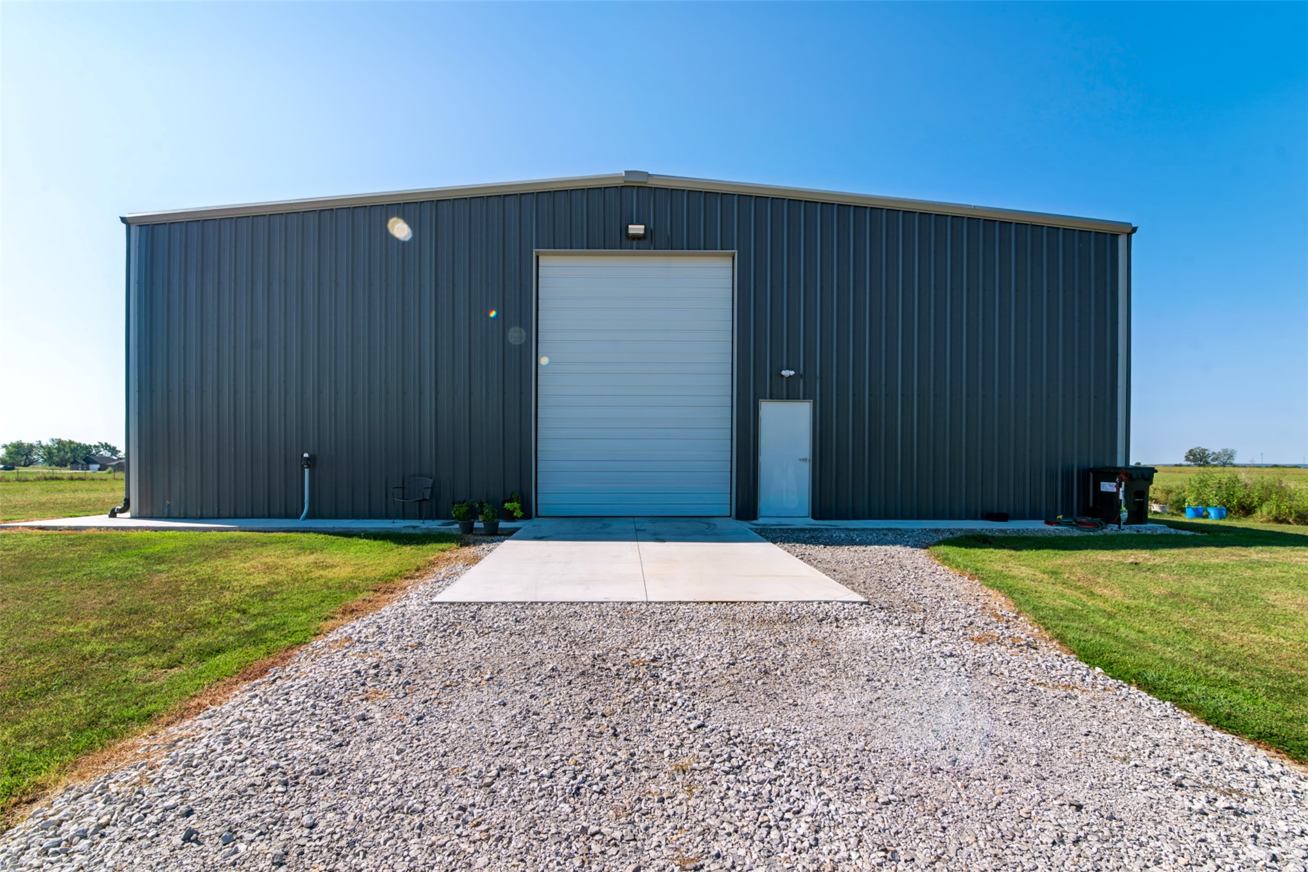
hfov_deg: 96.7
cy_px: 436
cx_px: 654
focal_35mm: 16
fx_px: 581
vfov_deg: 73.7
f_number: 8
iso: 100
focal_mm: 16
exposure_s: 1/400
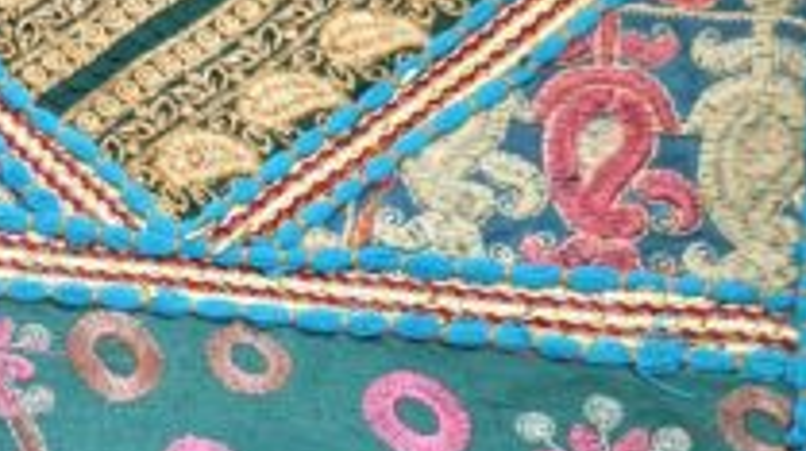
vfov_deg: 12.6
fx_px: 2028
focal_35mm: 95
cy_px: 353
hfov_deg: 20.2
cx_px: -305
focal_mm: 5.4
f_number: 1.8
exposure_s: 1/120
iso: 160
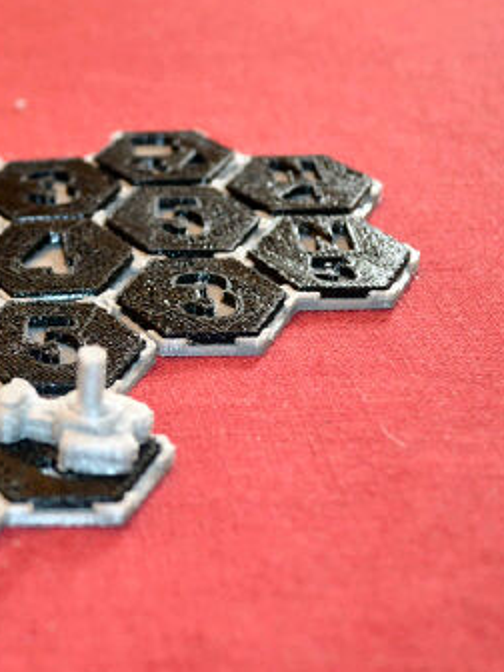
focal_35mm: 75
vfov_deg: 26.0
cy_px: 312
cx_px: -34
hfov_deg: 19.0
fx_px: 1453
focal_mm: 29
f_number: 4.5
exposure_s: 1/30
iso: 800
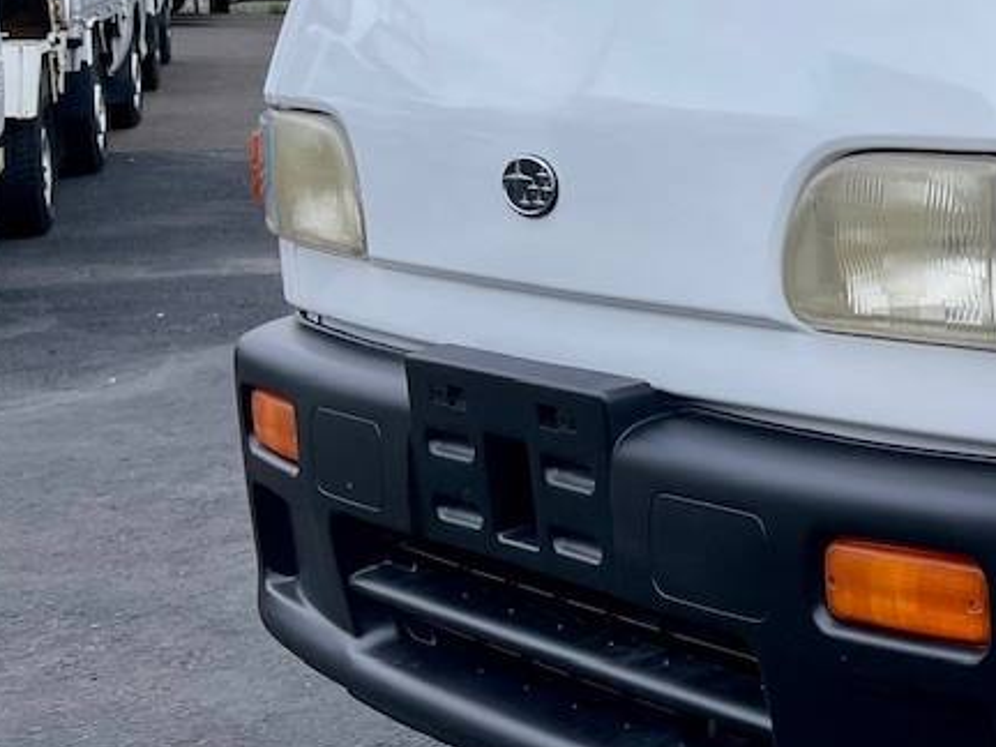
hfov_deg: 22.1
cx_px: 1462
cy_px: 184
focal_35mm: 74
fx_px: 2129
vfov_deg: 19.8
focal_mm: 5.1
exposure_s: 1/985
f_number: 1.6
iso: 32
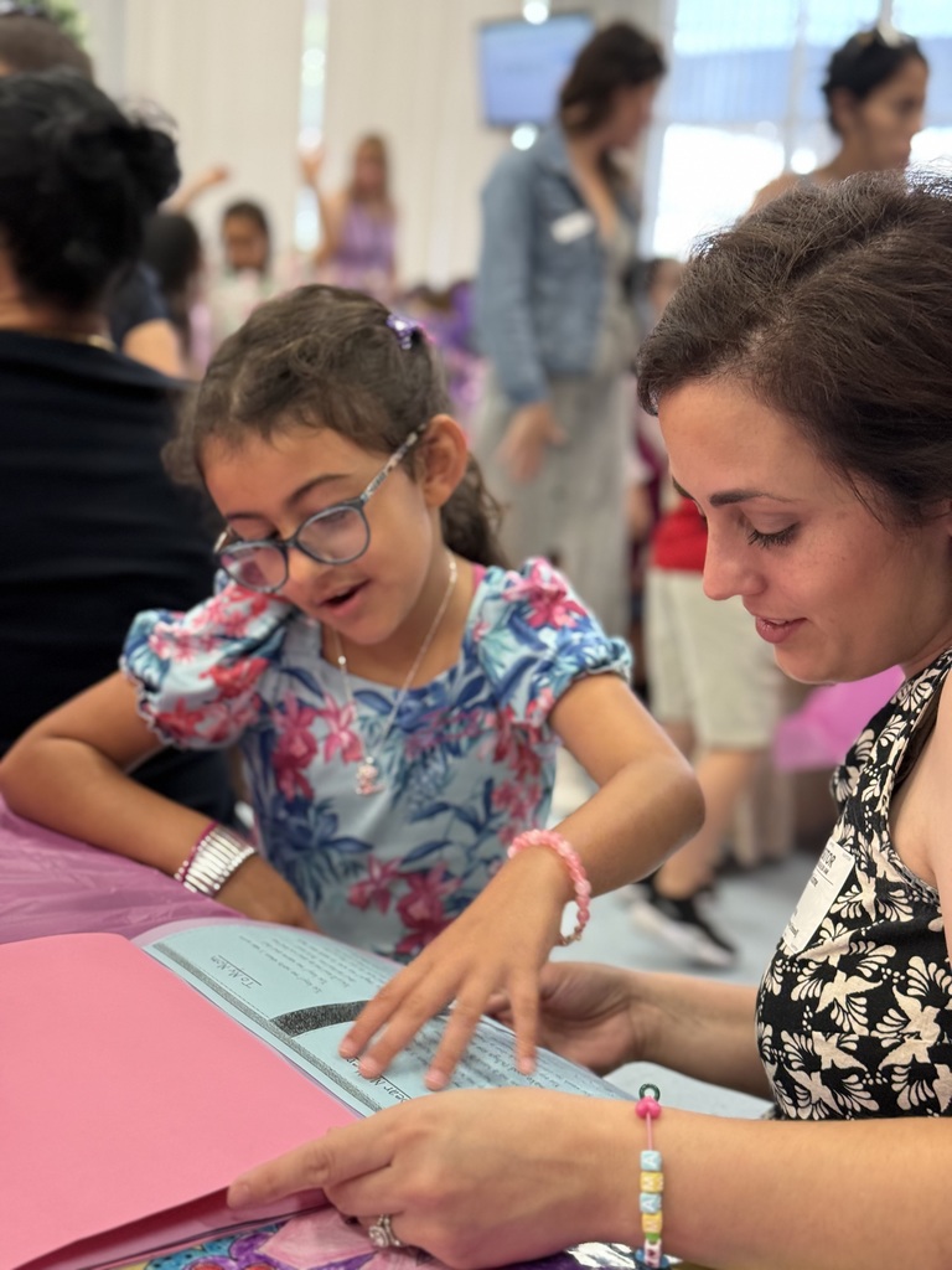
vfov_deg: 39.7
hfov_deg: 30.3
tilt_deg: -11.8
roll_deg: -4.3
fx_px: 1760
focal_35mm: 48
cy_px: 635
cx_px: 476
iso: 250
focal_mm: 6.76
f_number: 1.78
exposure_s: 1/60
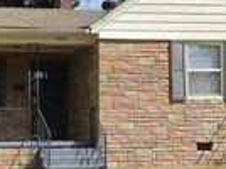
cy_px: 156
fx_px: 560
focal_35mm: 86
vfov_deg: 16.8
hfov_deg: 22.1
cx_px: 10
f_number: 1.4
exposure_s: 1/5775
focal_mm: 6.5
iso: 64
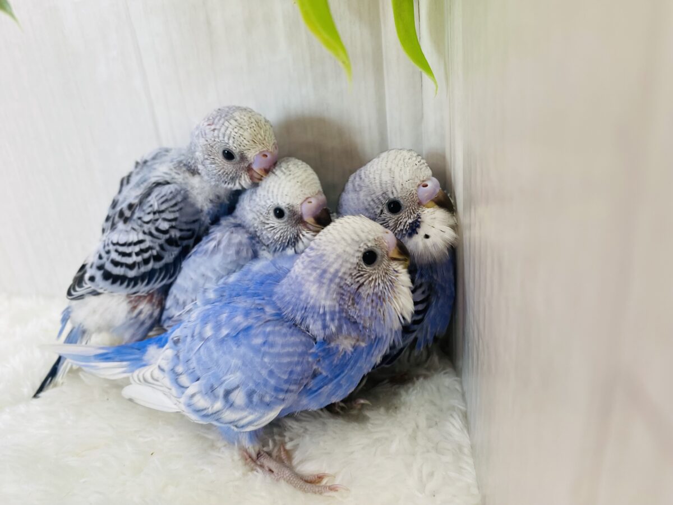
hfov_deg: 69.4
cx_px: 336
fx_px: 486
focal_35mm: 25
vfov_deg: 54.9
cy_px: 252
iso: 80
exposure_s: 1/100
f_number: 1.8
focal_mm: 4.25
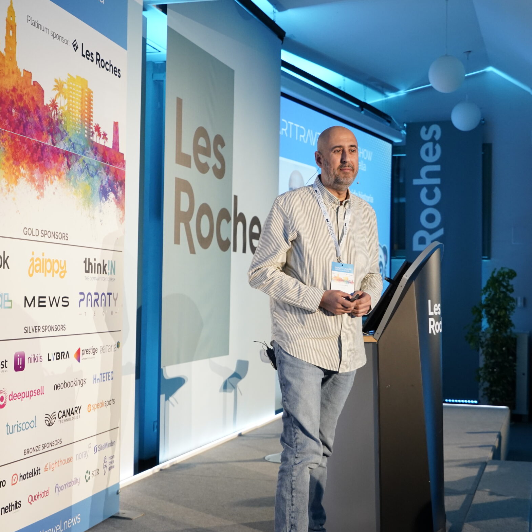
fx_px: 869
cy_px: 276
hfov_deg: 33.9
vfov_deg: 34.0
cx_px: 314
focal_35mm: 50
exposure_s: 1/160
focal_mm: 36
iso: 3200
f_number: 4
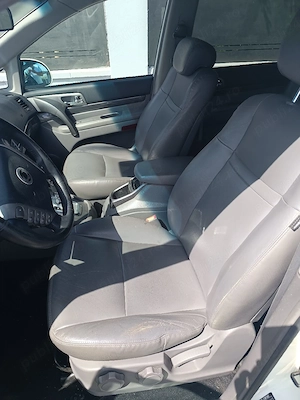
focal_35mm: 24
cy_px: 200
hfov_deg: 56.8
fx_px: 277
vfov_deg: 71.6
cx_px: 150
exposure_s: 1/222
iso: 50
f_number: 1.65
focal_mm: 6.14
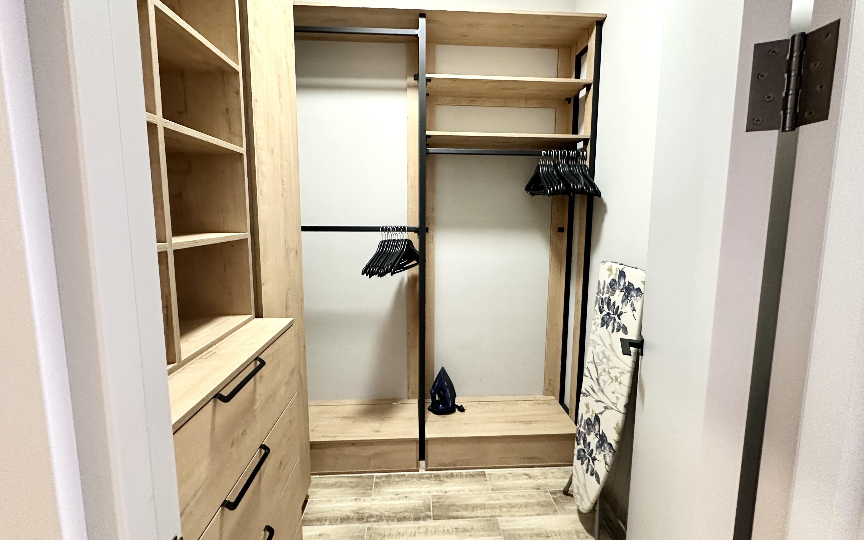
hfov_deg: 101.5
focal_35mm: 15
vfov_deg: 74.7
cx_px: 434
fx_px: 353
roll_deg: +0.1
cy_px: 253
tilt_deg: -6.5
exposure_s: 1/50
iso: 640
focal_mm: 2.22
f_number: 2.2
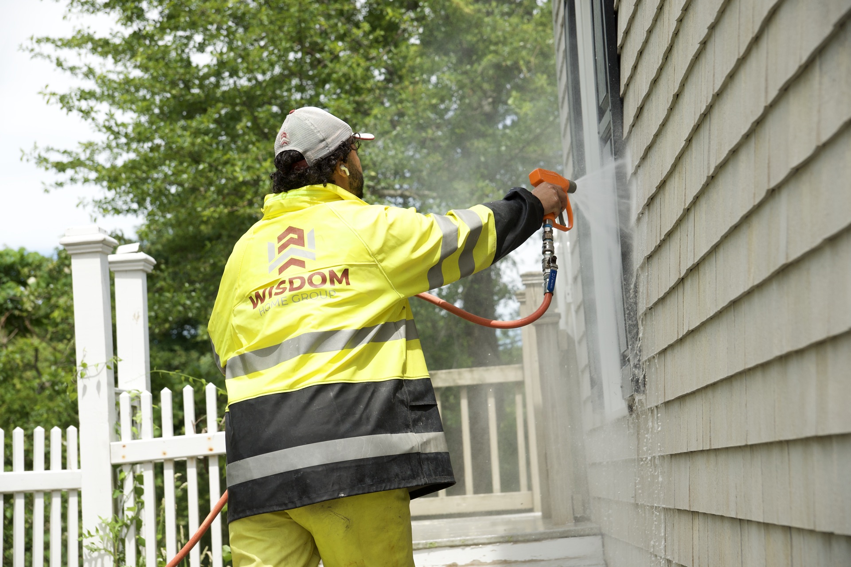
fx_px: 1773
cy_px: 284
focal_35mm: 75
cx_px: 426
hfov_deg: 27.0
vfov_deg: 18.2
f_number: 4.5
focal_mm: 50
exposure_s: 1/2000
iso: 400
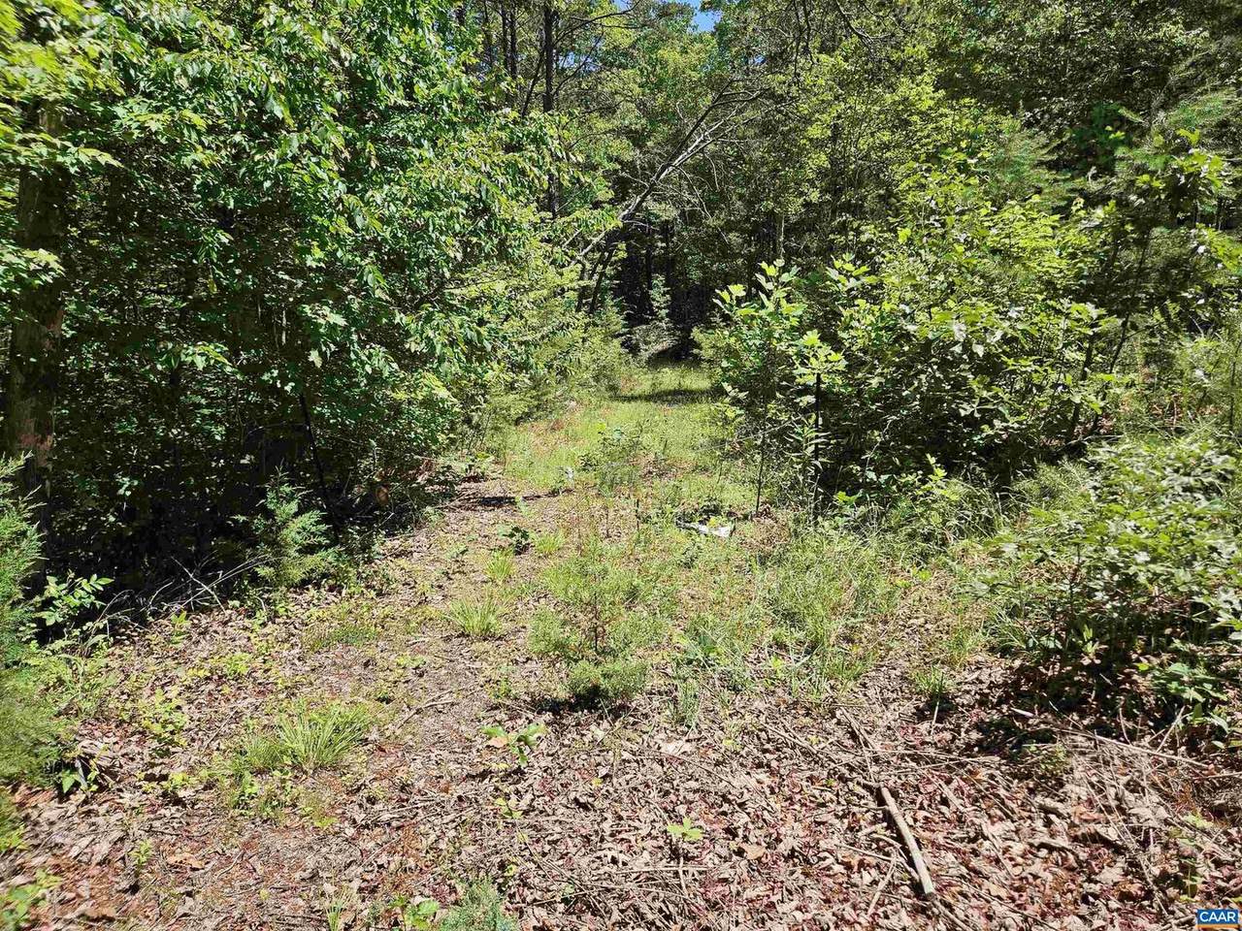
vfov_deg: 58.9
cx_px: 621
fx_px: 825
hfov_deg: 73.9
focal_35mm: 23
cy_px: 466
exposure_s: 1/1073
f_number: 1.8
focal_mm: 5.4
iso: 25
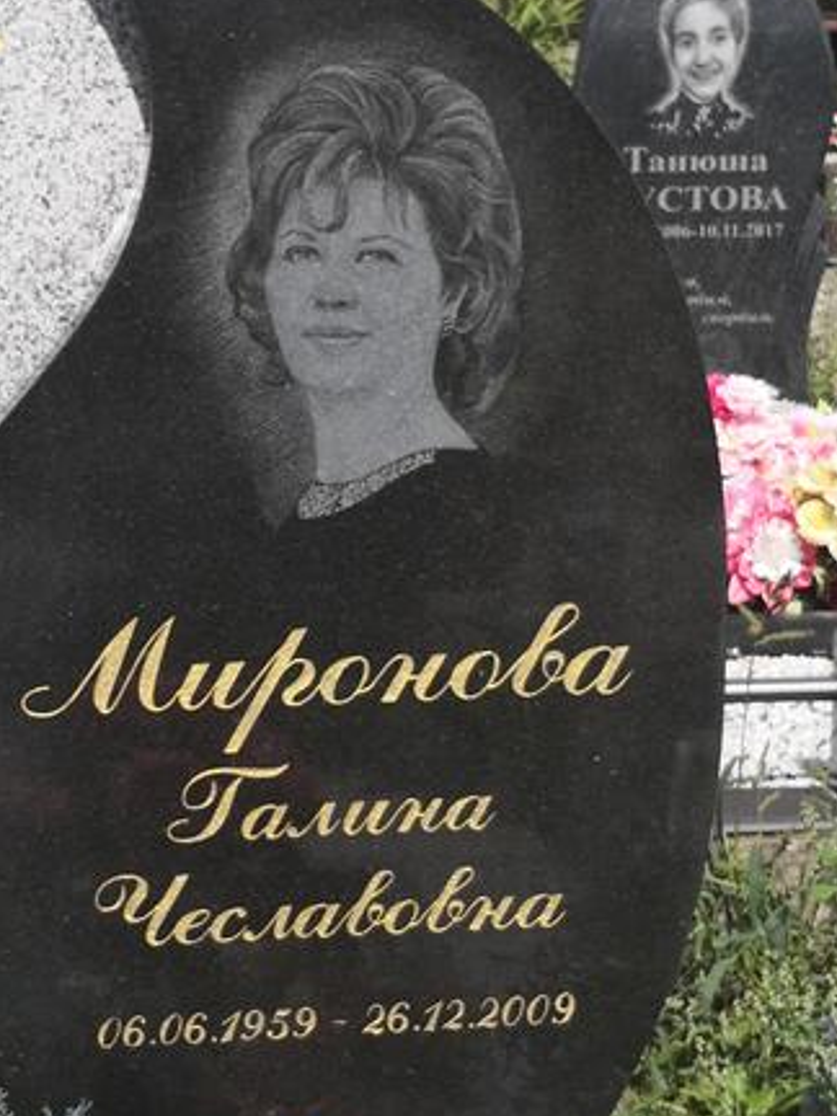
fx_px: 2644
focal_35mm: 82
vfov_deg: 23.8
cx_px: 282
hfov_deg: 17.9
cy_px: 509
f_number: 1.6
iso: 50
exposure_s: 1/2890
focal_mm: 3.95
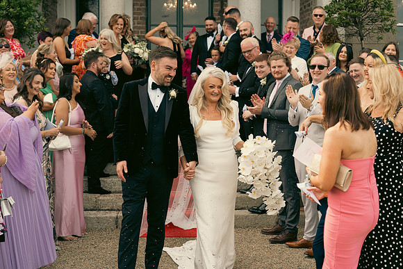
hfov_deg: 35.6
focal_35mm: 56
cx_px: 202
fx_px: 627
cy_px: 134
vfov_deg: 24.2
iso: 125
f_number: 3.5
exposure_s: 1/640
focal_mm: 56
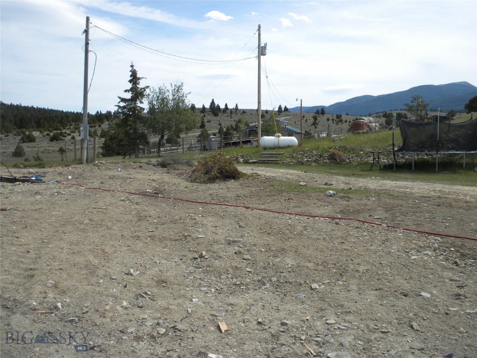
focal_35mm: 37
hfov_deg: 50.1
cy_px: 179
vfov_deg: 38.7
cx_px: 238
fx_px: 510
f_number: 10
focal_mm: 6.6
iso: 64
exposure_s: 1/137
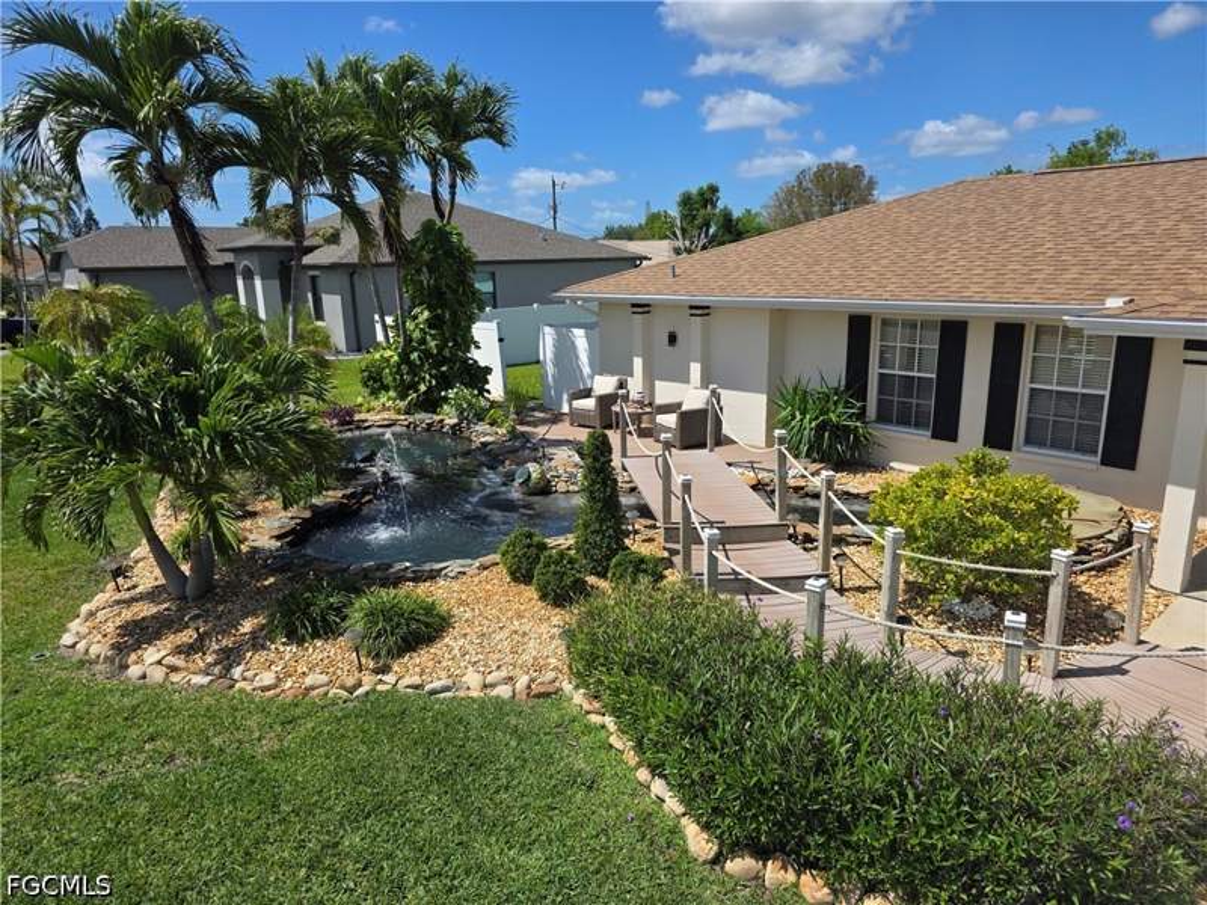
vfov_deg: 58.9
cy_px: 452
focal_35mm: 23
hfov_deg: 73.9
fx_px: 802
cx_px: 604
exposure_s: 1/7333
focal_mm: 6.3
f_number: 1.7
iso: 80
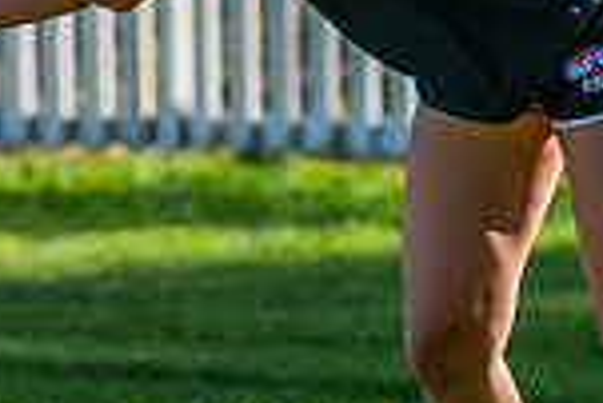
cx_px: 437
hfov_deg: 0.9
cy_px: -190
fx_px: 36818
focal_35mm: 2196
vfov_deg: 0.6
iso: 1600
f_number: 6
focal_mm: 350
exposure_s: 1/1600
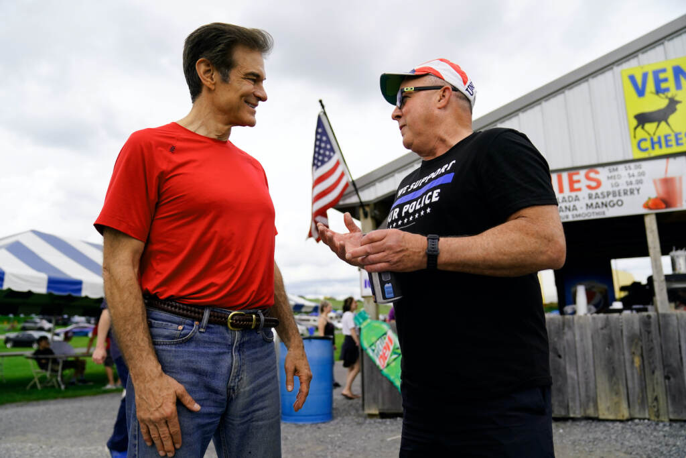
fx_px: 515
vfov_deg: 47.9
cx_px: 343
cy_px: 229
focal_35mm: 27
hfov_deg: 67.4
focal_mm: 27
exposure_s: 1/4000
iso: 320
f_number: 2.8
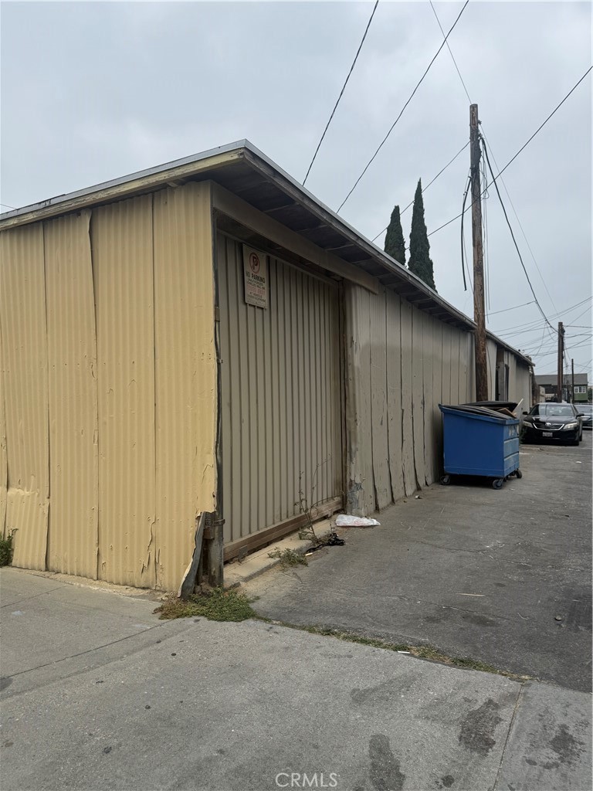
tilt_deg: +2.5
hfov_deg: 56.8
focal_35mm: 24
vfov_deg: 71.6
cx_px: 296
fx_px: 548
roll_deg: +0.2
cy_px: 396
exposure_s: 1/7353
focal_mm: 6.76
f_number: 1.78
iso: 80
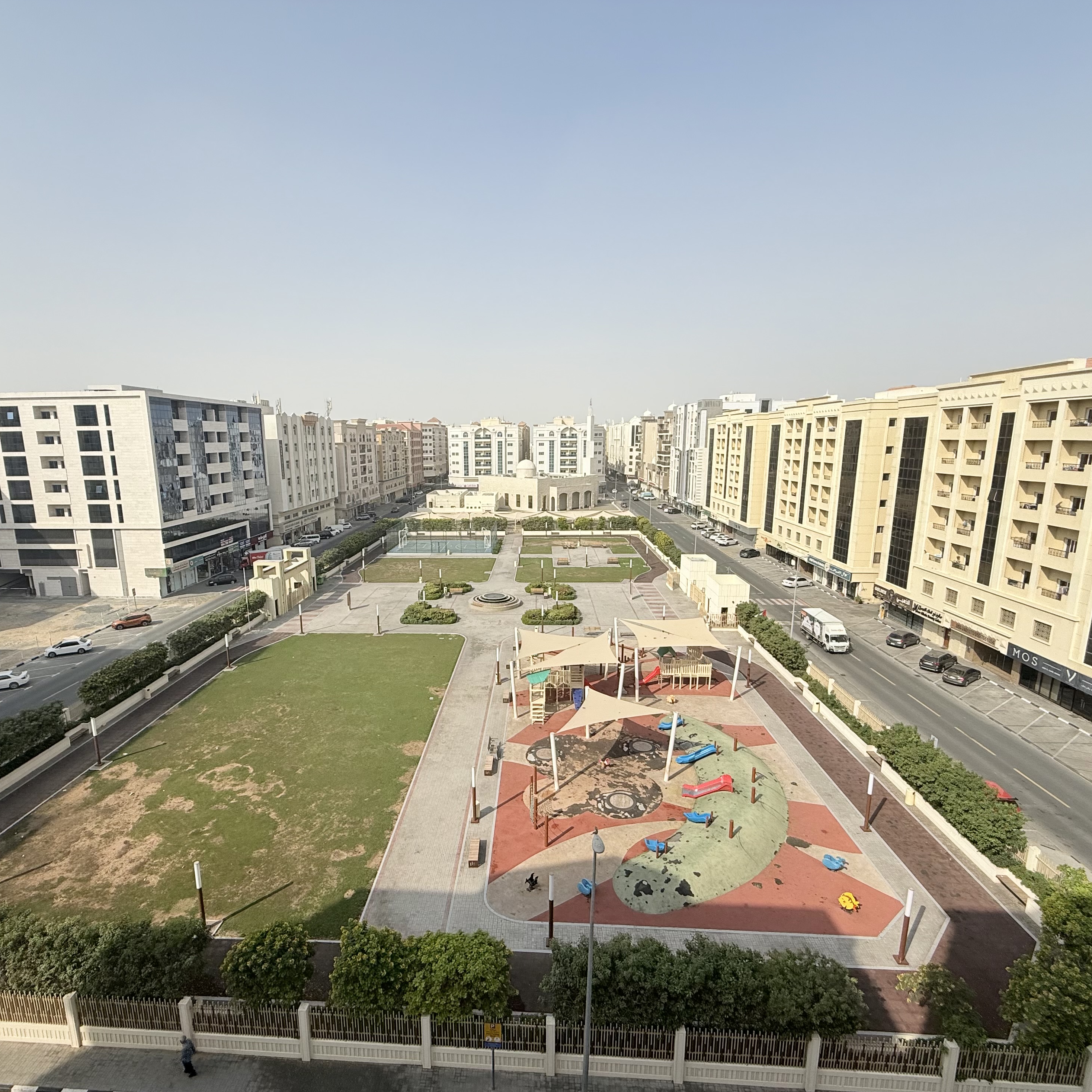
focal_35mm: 17
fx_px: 607
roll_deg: +0.6
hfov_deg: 83.8
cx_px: 502
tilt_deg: -10.3
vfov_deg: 84.0
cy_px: 557
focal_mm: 2.22
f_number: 2.2
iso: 50
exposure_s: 1/4425
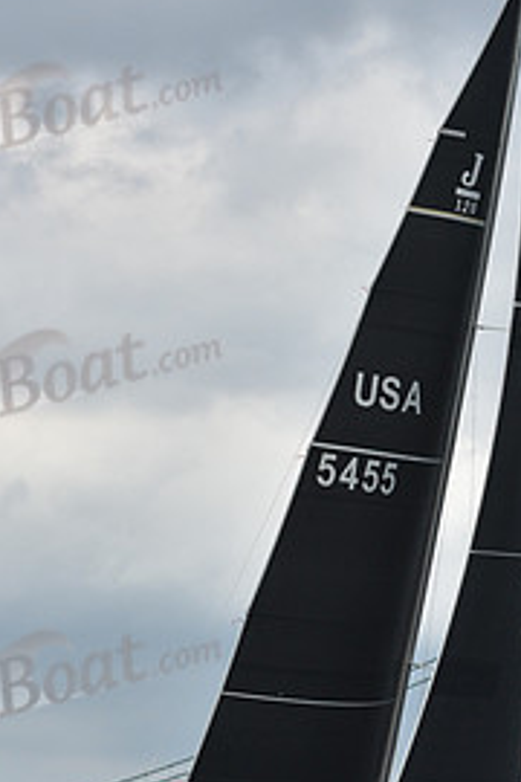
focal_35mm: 193
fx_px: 4189
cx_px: 372
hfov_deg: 7.1
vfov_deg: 10.7
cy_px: 501
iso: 400
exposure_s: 1/800
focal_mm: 90
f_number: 8
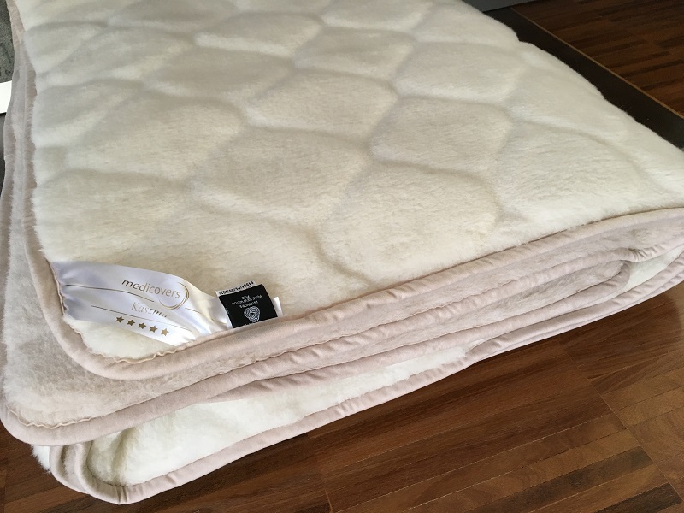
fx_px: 573
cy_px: 256
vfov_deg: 48.2
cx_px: 342
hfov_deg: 61.7
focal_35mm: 29
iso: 125
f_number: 2.2
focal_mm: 4.15
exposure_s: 1/33
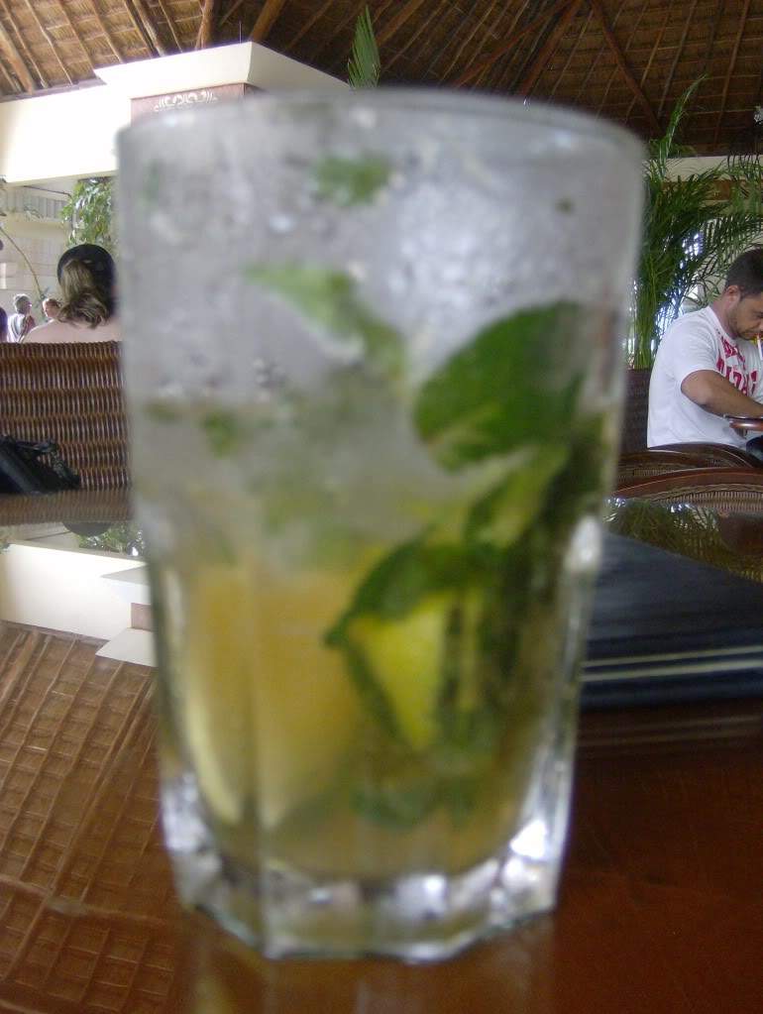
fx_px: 1056
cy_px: 507
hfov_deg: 39.7
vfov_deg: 51.3
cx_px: 382
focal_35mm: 36
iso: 189
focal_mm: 6
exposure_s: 1/64
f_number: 2.8
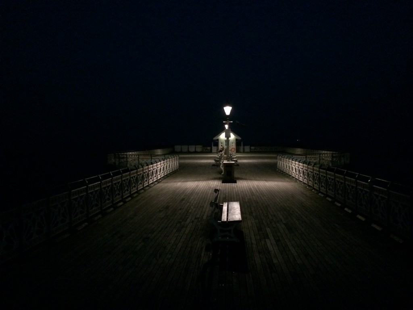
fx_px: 358
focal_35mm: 30
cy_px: 155
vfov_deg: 46.8
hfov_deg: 60.0
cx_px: 206
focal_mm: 4.12
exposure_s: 1/15
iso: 500
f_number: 2.2
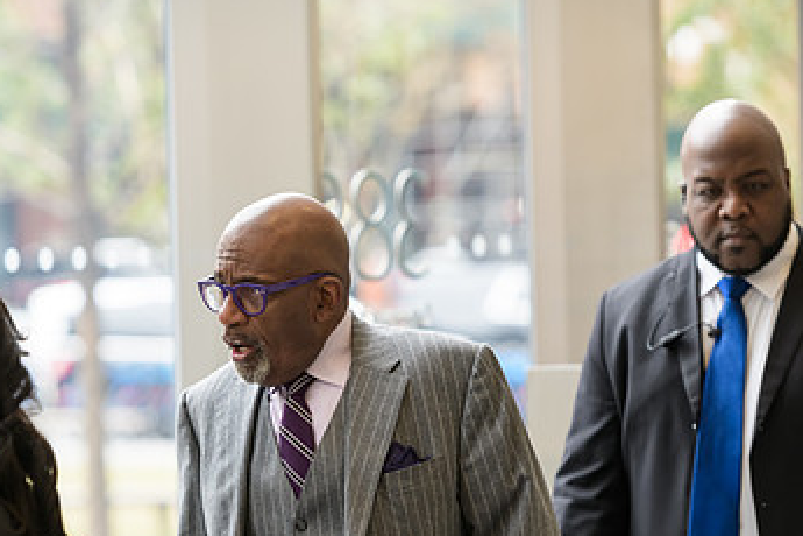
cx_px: 328
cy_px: 439
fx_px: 6000
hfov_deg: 7.7
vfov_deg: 5.1
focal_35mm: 269
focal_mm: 160
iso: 400
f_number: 4
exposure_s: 1/125
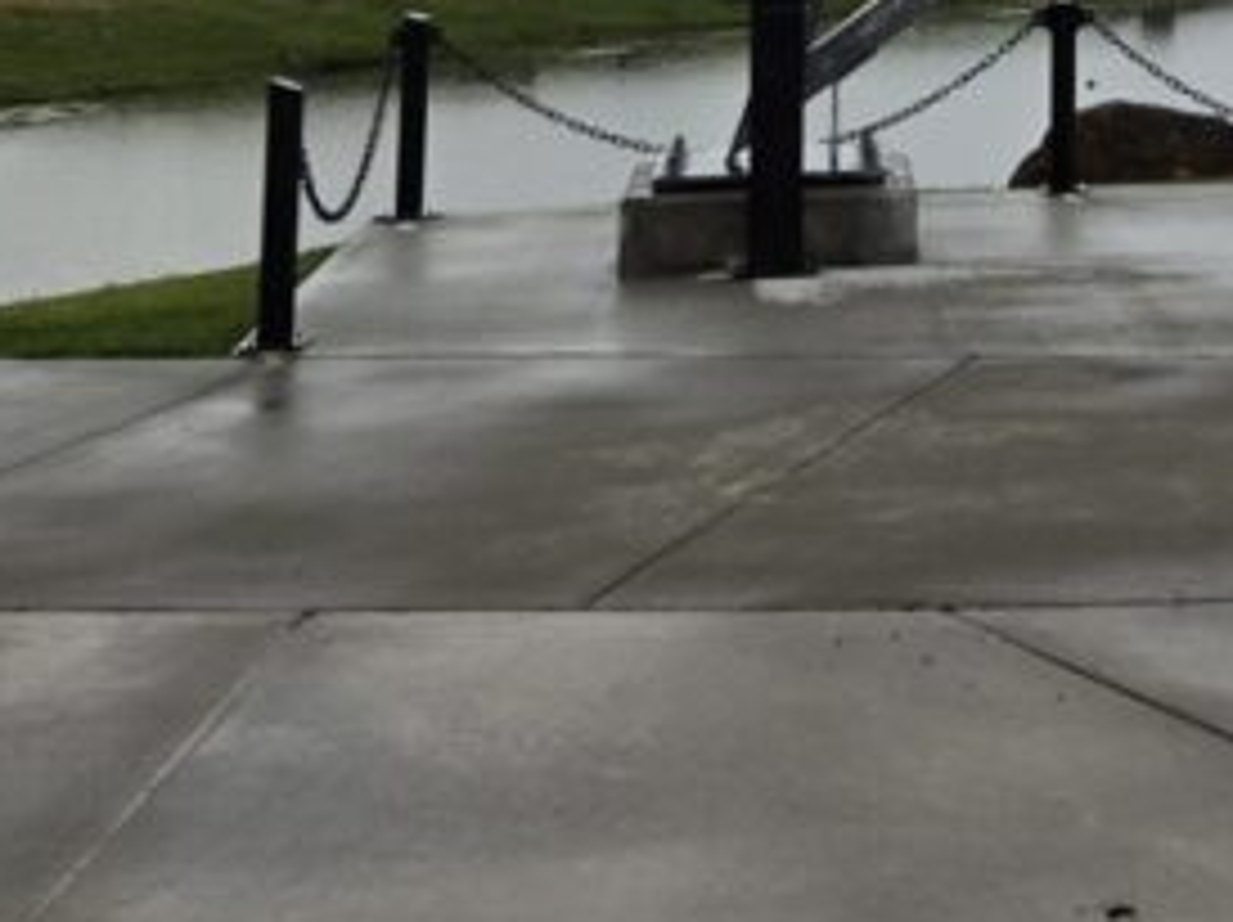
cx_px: 1418
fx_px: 3061
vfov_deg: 15.3
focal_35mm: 86
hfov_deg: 21.4
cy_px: -612
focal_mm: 5.4
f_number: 1.8
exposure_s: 1/5860
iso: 80
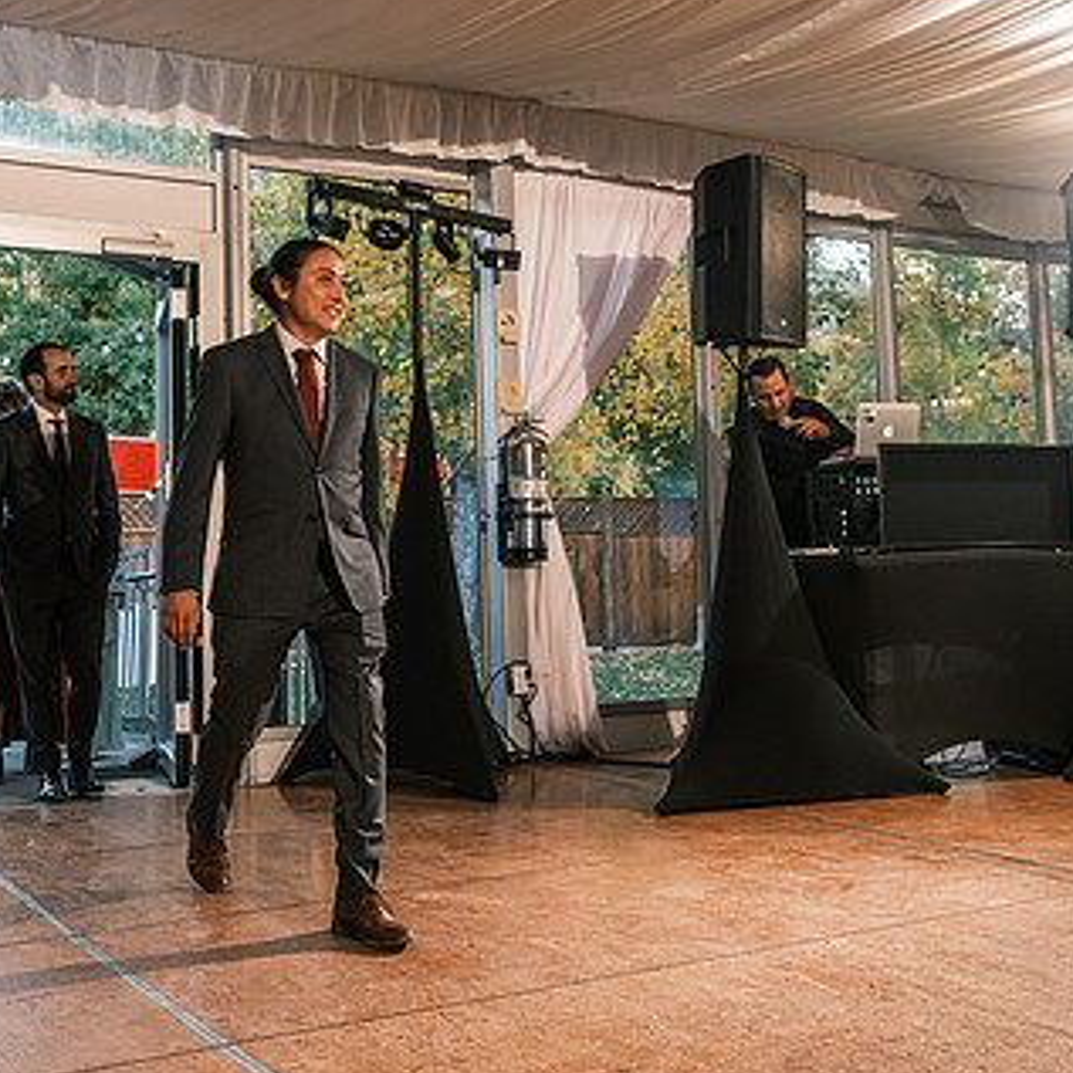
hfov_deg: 39.8
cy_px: 442
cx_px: 410
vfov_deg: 39.9
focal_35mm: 42
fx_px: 1473
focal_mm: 18
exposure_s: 1/250
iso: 400
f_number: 2.8
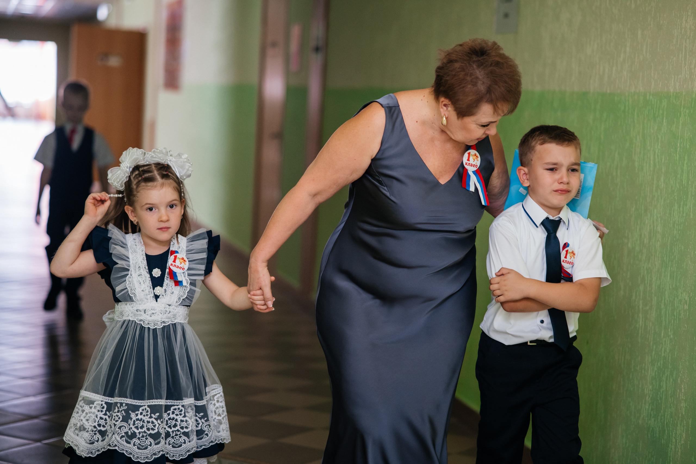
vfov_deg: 16.1
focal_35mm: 85
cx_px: 348
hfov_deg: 23.9
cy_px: 232
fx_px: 1643
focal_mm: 85
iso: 640
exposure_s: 1/250
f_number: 2.2
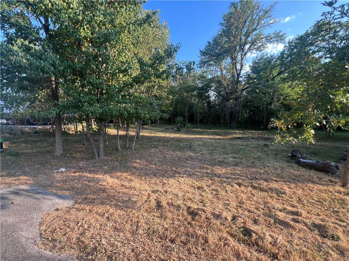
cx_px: 174
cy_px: 130
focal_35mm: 13
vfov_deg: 89.9
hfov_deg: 106.2
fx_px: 131
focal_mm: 1.57
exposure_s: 1/152
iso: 32
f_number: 1.8
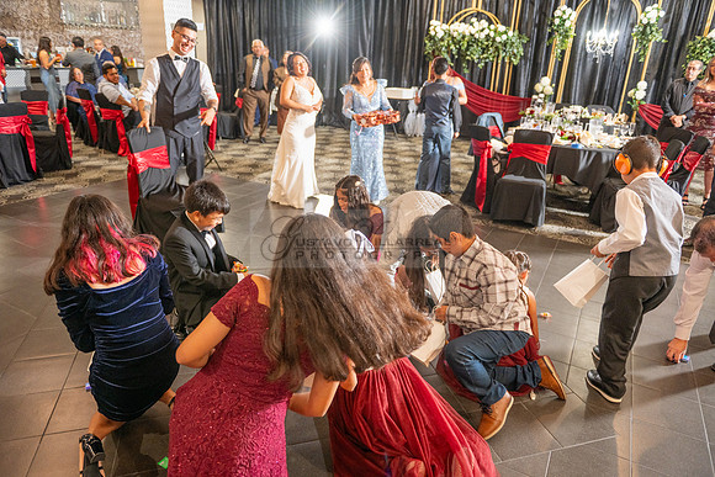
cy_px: 238
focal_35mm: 24
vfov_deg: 53.2
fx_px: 477
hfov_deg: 73.7
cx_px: 358
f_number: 2.8
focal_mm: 24
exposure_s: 1/125
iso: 800
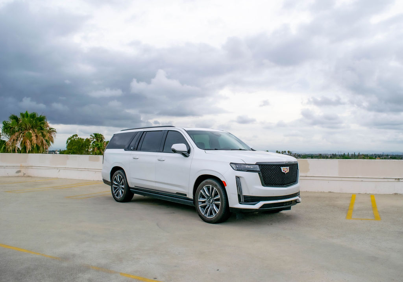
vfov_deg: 43.6
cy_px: 141
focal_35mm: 31
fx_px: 352
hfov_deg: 59.5
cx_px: 211
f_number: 7.1
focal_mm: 20
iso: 400
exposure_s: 1/1600
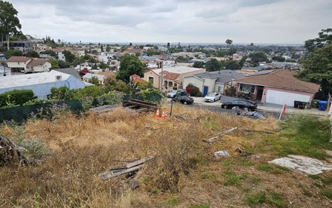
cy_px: 94
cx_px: 123
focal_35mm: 20
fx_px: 181
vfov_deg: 59.6
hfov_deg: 83.3
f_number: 2.2
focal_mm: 1.74
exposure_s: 1/854
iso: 32
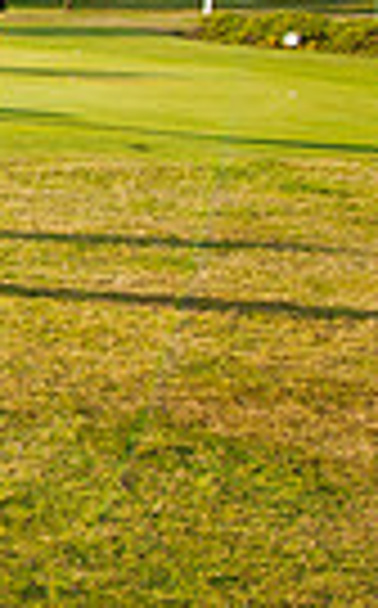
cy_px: -18
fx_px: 1157
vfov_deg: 27.5
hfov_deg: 10.5
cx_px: -842
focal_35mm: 70
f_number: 8
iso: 500
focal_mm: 16
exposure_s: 1/640
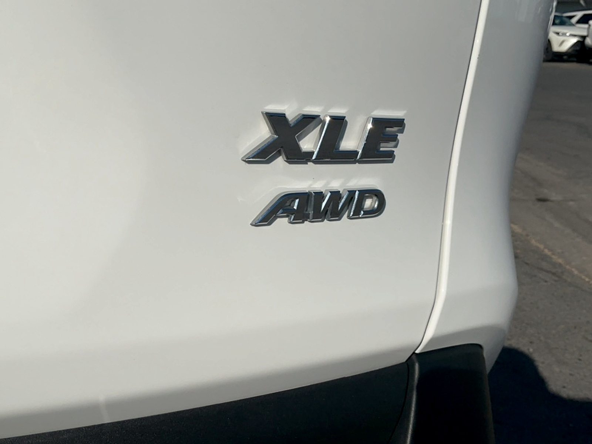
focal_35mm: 30
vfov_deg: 46.8
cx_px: 296
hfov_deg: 60.0
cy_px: 222
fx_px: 513
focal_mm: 3
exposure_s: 1/8621
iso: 25
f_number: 1.8
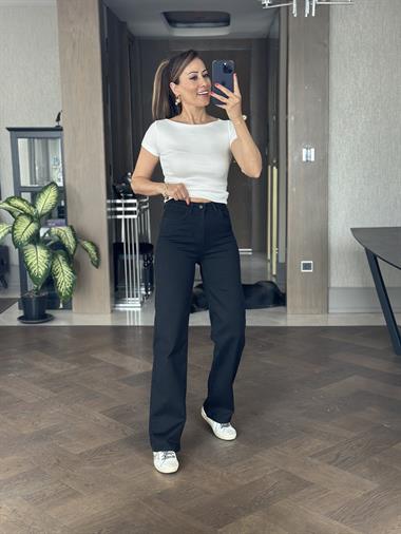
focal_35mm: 48
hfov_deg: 30.3
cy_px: 267
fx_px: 741
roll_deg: +1.1
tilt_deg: -19.5
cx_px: 200
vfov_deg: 39.6
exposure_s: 1/60
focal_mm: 6.86
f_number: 1.78
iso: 160
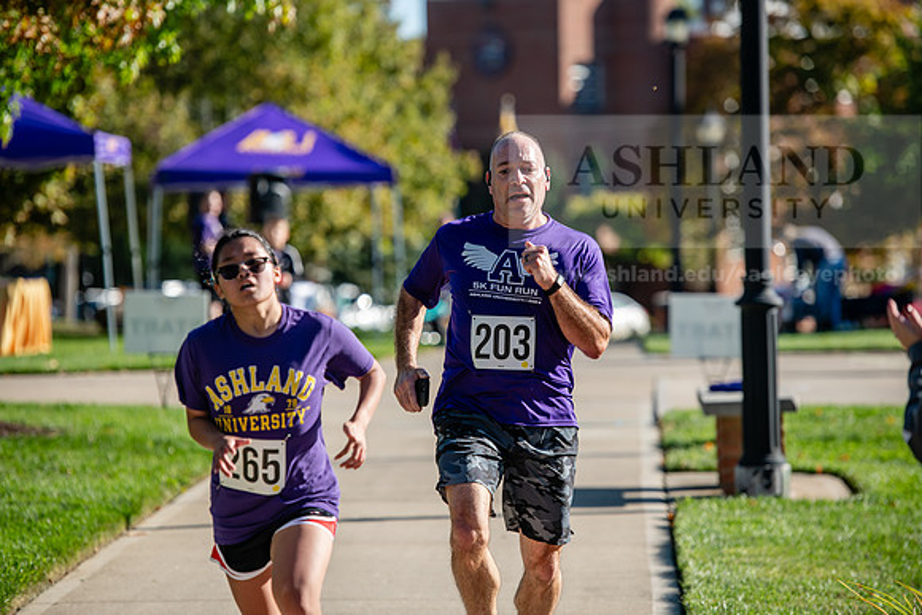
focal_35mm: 175
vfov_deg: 7.9
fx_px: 4483
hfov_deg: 11.7
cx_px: 461
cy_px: 308
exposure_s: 1/1000
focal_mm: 175
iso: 160
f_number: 3.5
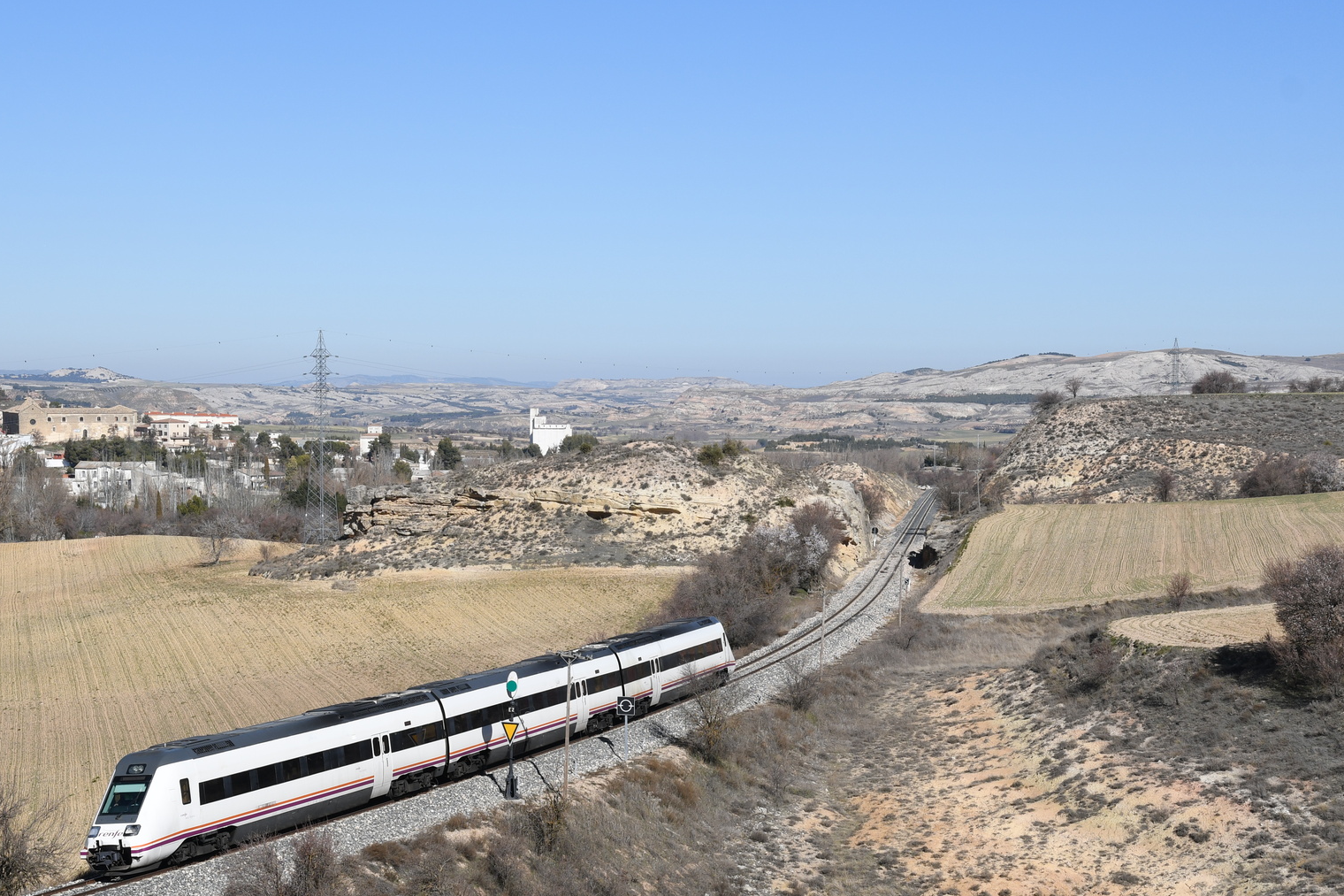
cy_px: 509
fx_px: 2688
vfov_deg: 18.9
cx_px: 539
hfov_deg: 28.0
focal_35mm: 72
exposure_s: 1/800
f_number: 7.1
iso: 160
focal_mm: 38
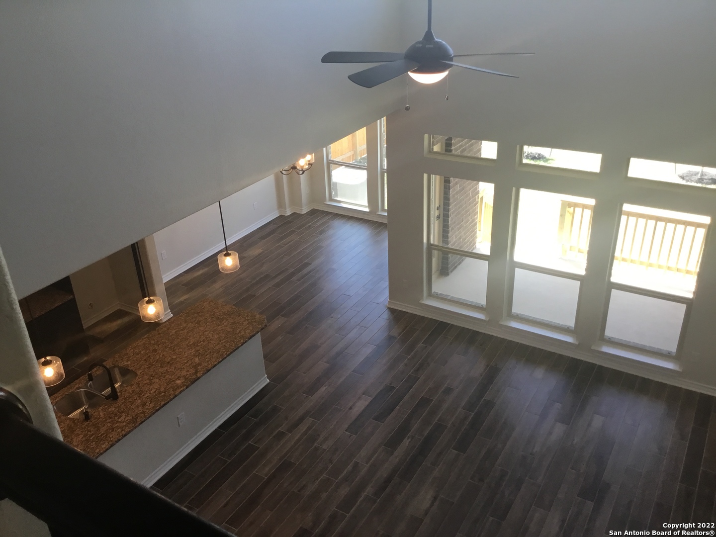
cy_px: 268
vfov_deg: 45.4
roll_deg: +1.2
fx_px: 641
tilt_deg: -28.1
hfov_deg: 58.4
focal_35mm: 31
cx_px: 358
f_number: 2.4
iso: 25
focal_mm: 3.3
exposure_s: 1/40
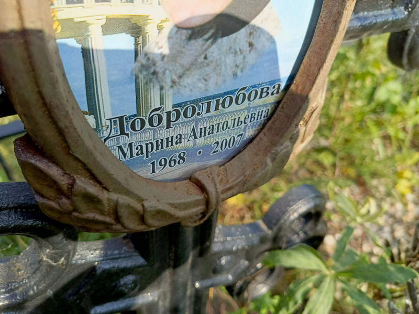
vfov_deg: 54.9
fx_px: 303
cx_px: 210
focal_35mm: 25
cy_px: 157
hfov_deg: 69.4
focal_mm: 4.76
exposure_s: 1/381
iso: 112
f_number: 1.69
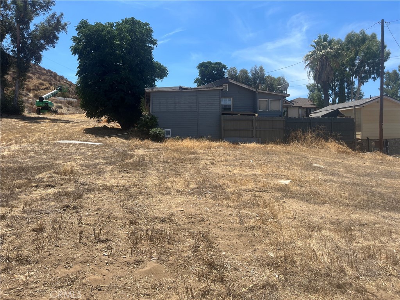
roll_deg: +1.2
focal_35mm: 26
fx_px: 300
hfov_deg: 67.3
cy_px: 150
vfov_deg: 53.1
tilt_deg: -1.9
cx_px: 200
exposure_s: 1/3049
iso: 50
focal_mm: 5.1
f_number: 1.6
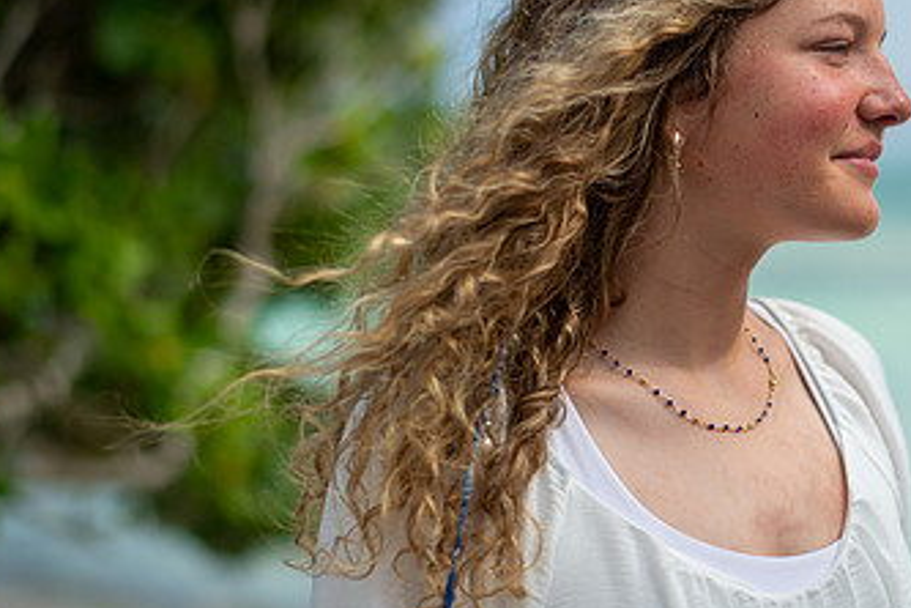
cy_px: 255
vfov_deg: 13.5
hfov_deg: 20.0
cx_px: 714
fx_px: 2556
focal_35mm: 101
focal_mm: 58
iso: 200
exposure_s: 1/2000
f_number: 2
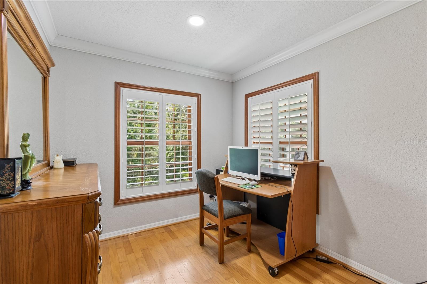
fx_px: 178
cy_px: 142
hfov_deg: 100.4
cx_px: 214
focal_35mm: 15
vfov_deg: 77.3
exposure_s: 1/8
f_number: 7.1
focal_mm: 10
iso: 100
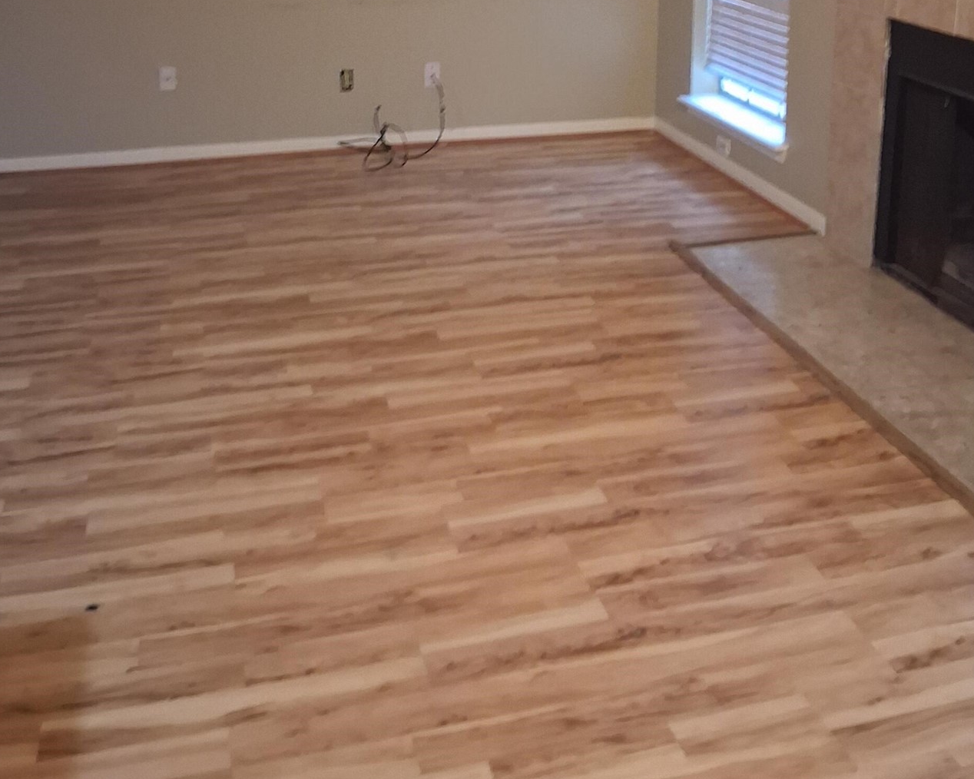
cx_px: 518
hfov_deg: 44.8
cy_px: 62
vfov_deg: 34.2
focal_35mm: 41
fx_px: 1182
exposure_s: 1/20
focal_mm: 3.98
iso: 1000
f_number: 1.8
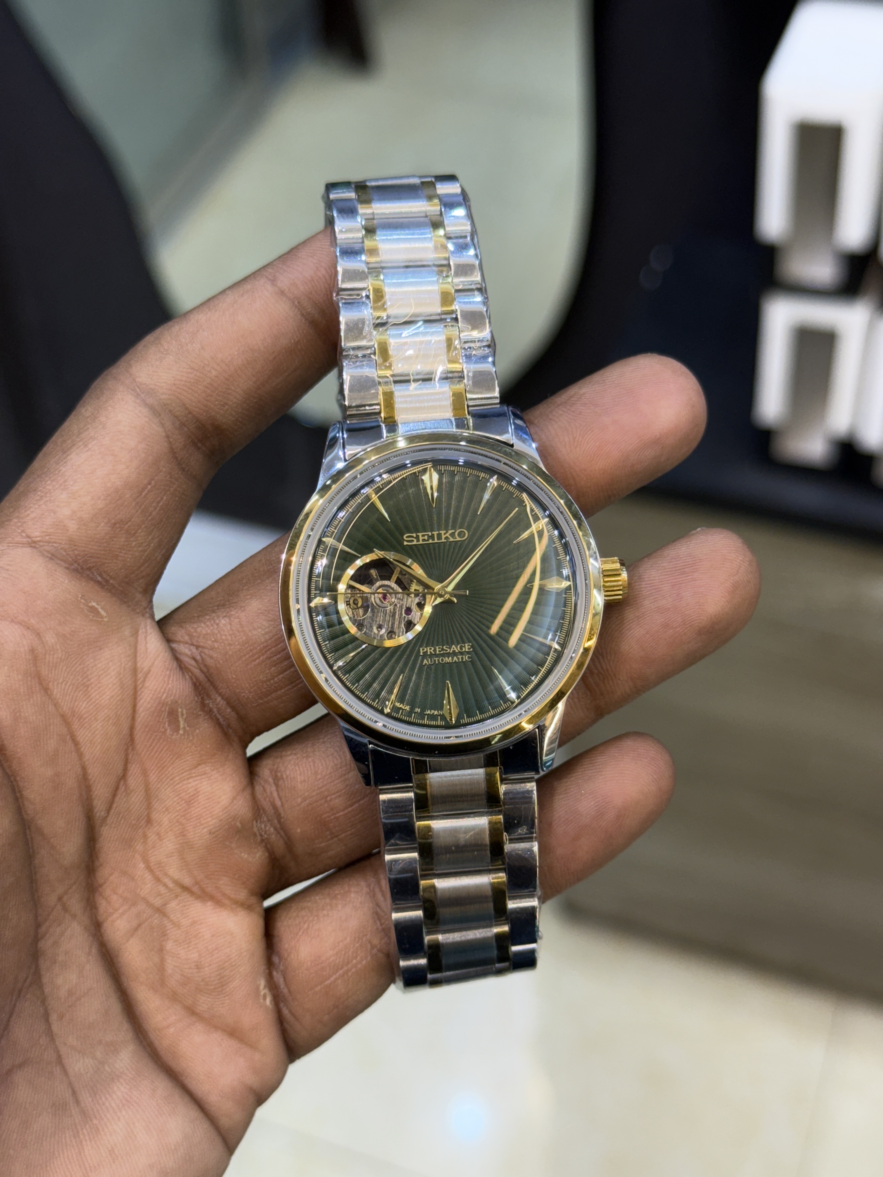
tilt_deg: -45.1
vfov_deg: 39.7
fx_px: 1633
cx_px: 442
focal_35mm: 48
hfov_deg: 30.3
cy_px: 588
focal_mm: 6.76
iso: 64
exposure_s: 1/50
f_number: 1.78
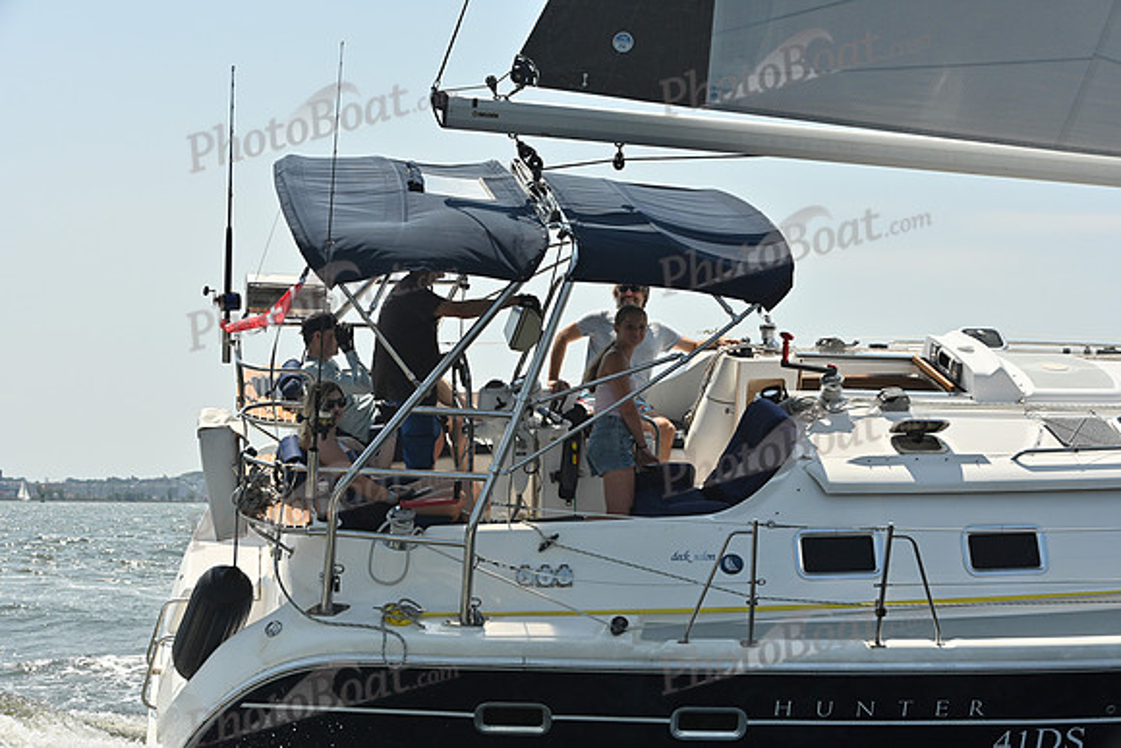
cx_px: 560
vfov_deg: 19.5
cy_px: 374
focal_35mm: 70
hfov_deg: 28.8
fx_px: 2180
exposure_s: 1/1250
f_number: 9
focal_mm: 70
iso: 320
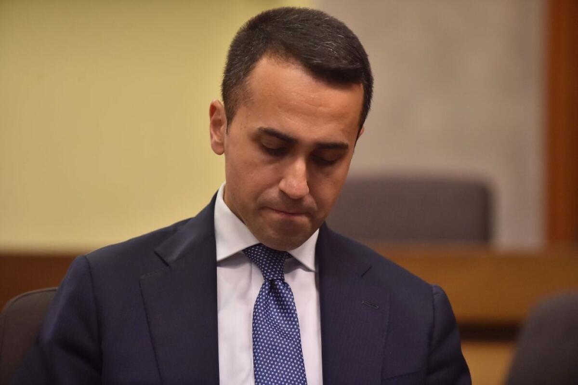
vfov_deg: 6.9
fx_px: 3210
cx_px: 289
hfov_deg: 10.3
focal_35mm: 200
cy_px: 192
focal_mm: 200
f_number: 5
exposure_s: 1/250
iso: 1600
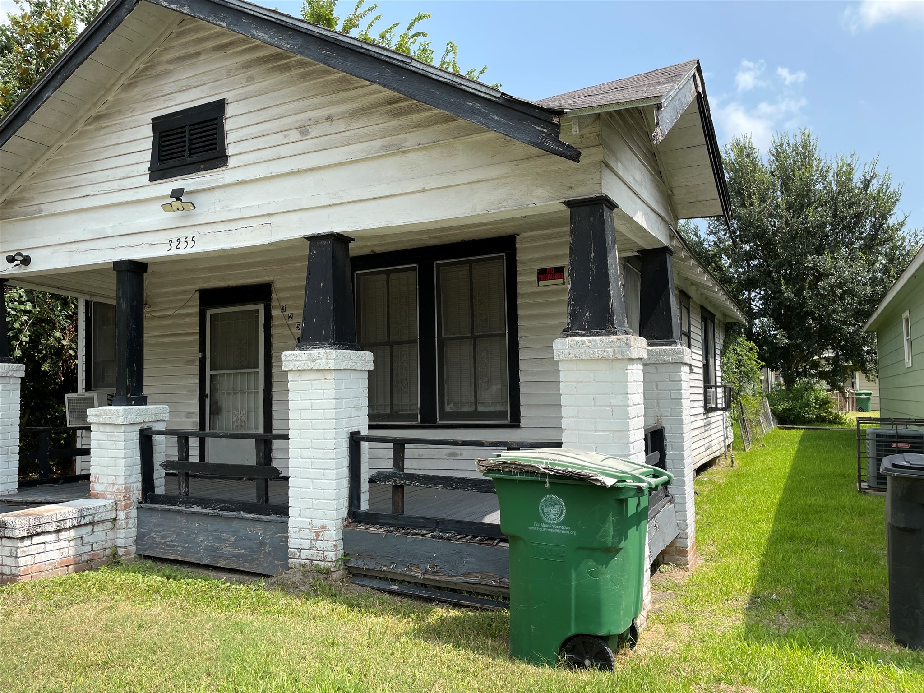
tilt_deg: +3.7
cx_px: 462
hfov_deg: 67.3
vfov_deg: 53.1
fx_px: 694
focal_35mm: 26
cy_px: 346
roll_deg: +1.1
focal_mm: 4.2
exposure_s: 1/1984
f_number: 1.6
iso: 32
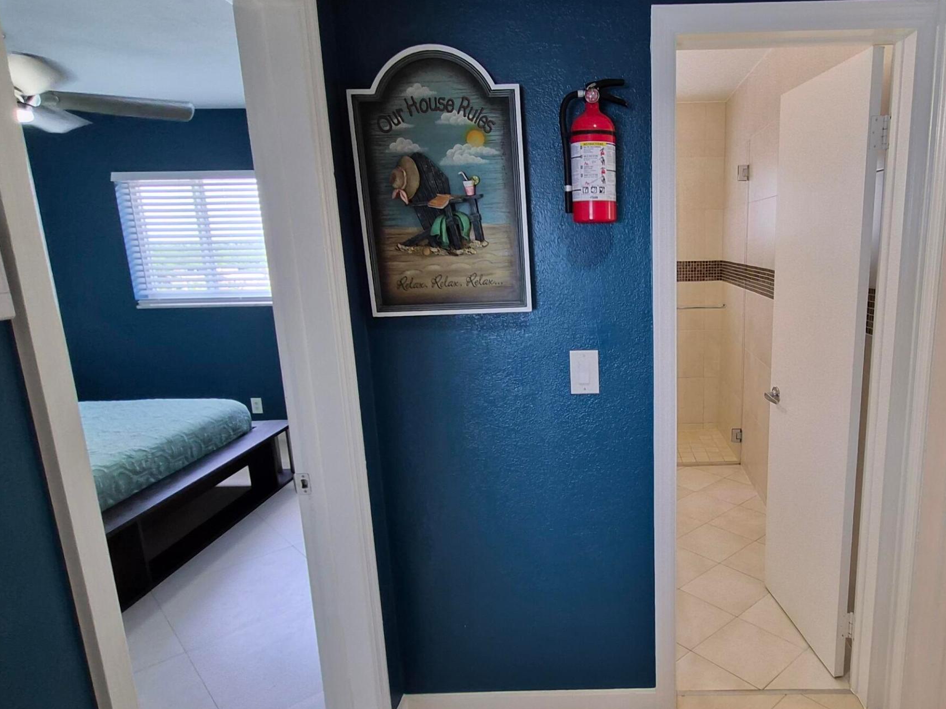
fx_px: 601
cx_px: 611
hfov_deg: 74.6
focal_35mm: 22
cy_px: 383
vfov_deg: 61.0
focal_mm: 1.7
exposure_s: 1/60
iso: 100
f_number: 2.2
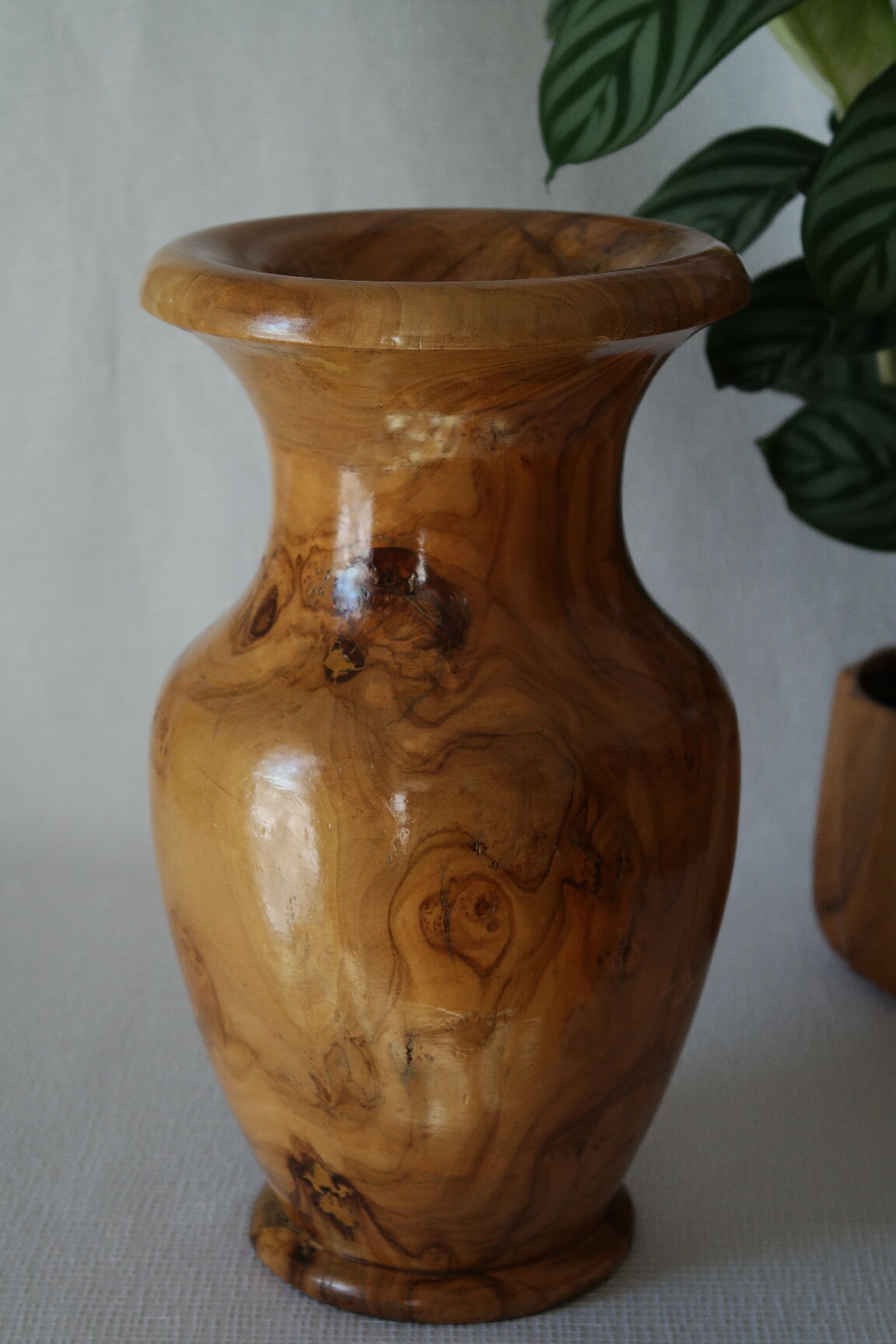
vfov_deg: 26.3
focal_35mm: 77
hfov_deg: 17.7
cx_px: 448
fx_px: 2874
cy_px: 672
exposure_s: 1/30
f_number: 5.6
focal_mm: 50
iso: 400
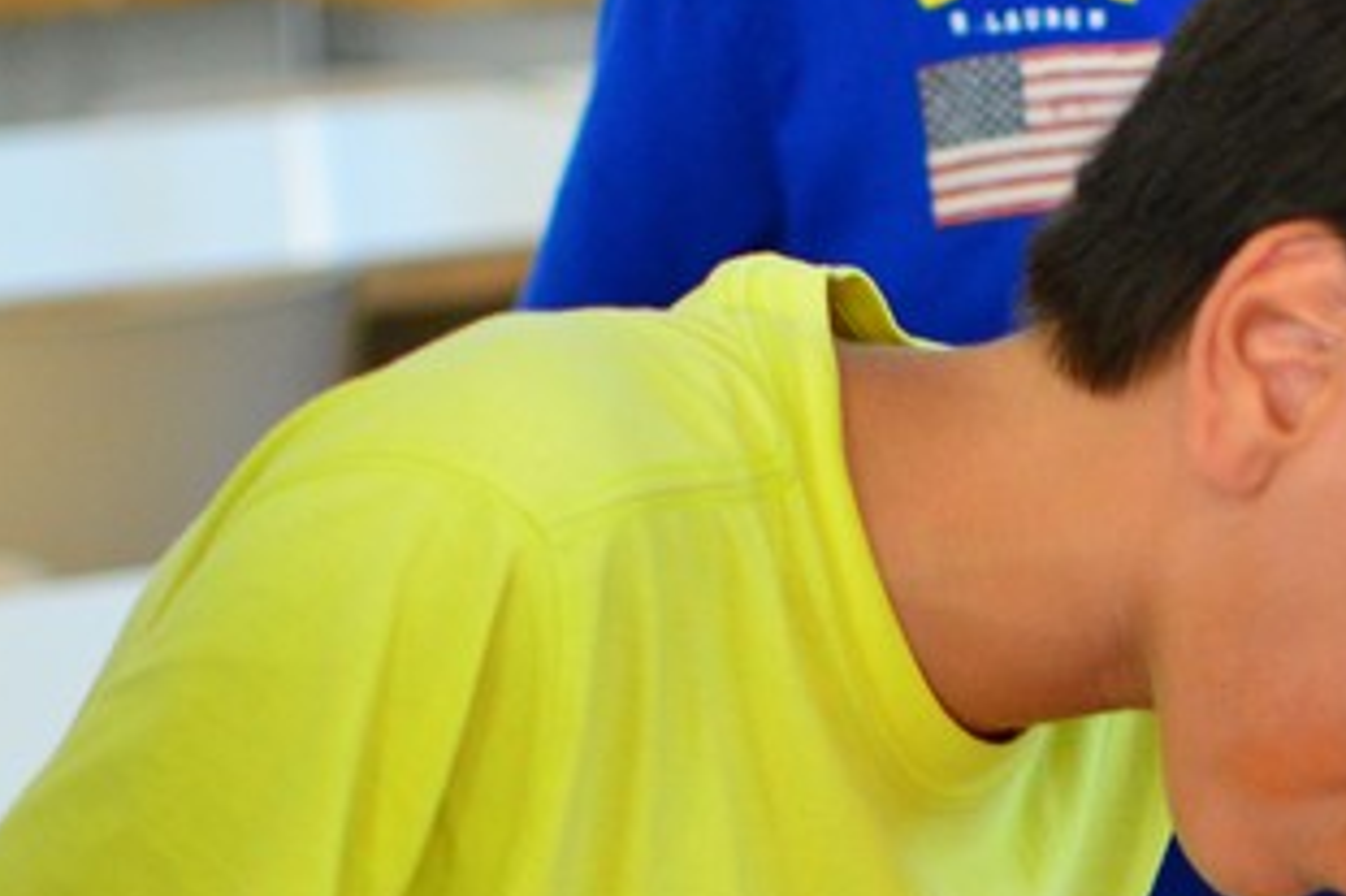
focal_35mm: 173
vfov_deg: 7.8
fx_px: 6451
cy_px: 1223
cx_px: 1082
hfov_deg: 11.9
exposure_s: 1/320
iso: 900
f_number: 1.8
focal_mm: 35
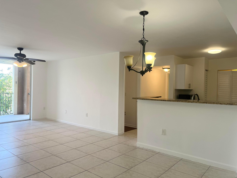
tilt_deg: -0.7
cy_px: 89
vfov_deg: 53.1
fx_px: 178
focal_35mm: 26
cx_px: 118
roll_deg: -1.0
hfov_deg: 67.3
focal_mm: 5.7
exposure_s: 1/132
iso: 40
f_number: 1.5
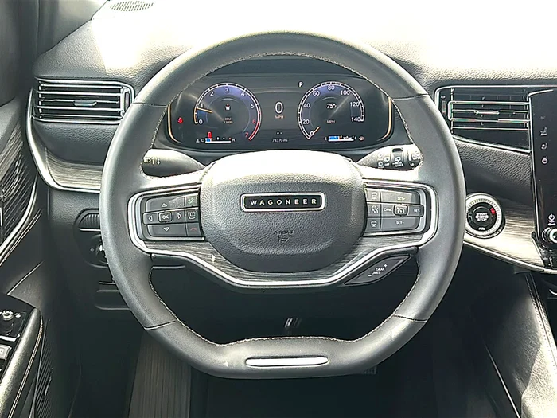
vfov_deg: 32.9
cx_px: 278
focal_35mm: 44
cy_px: 209
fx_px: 708
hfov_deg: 42.9
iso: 125
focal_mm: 6.86
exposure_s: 1/318
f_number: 1.78
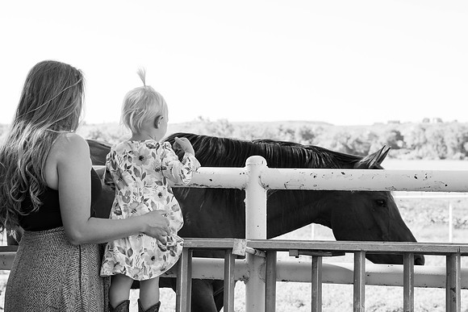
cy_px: 156
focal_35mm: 78
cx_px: 234
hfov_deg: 26.0
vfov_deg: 17.5
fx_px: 1014
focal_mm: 78
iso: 800
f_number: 9
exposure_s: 1/250
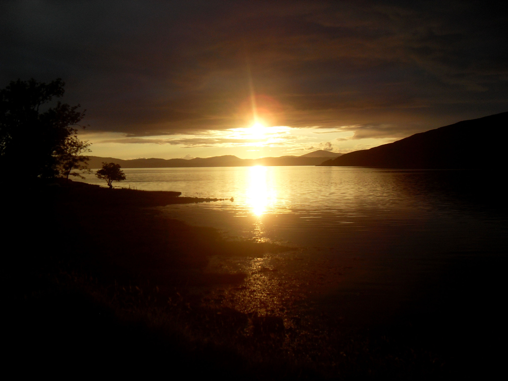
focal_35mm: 34
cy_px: 190
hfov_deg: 54.0
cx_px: 254
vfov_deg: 41.8
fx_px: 499
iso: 80
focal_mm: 6.3
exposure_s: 1/250
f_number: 7
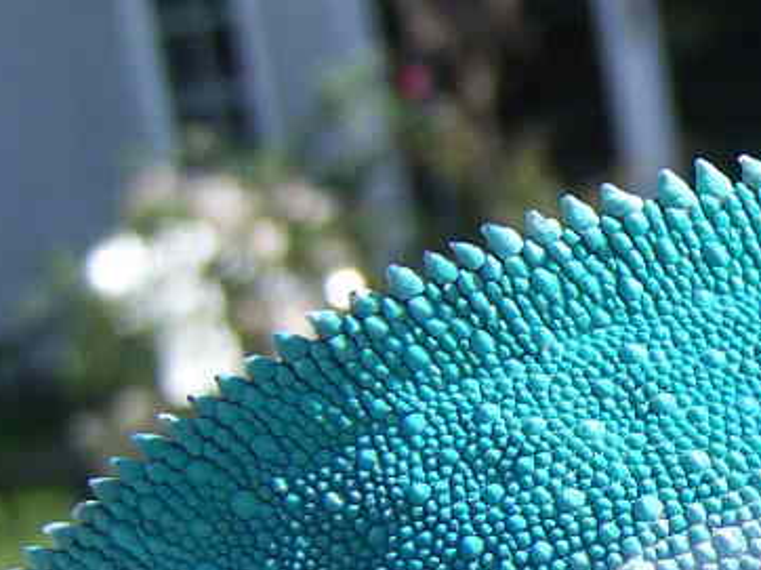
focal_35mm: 126
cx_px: 1247
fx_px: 2768
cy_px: 406
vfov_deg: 11.7
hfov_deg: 14.3
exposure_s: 1/500
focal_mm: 6.3
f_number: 2.8
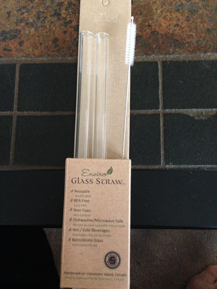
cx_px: 108
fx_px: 276
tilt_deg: -81.2
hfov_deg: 42.9
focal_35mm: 33
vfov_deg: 55.4
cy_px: 144
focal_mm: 4.12
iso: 640
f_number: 2.4
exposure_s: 1/15
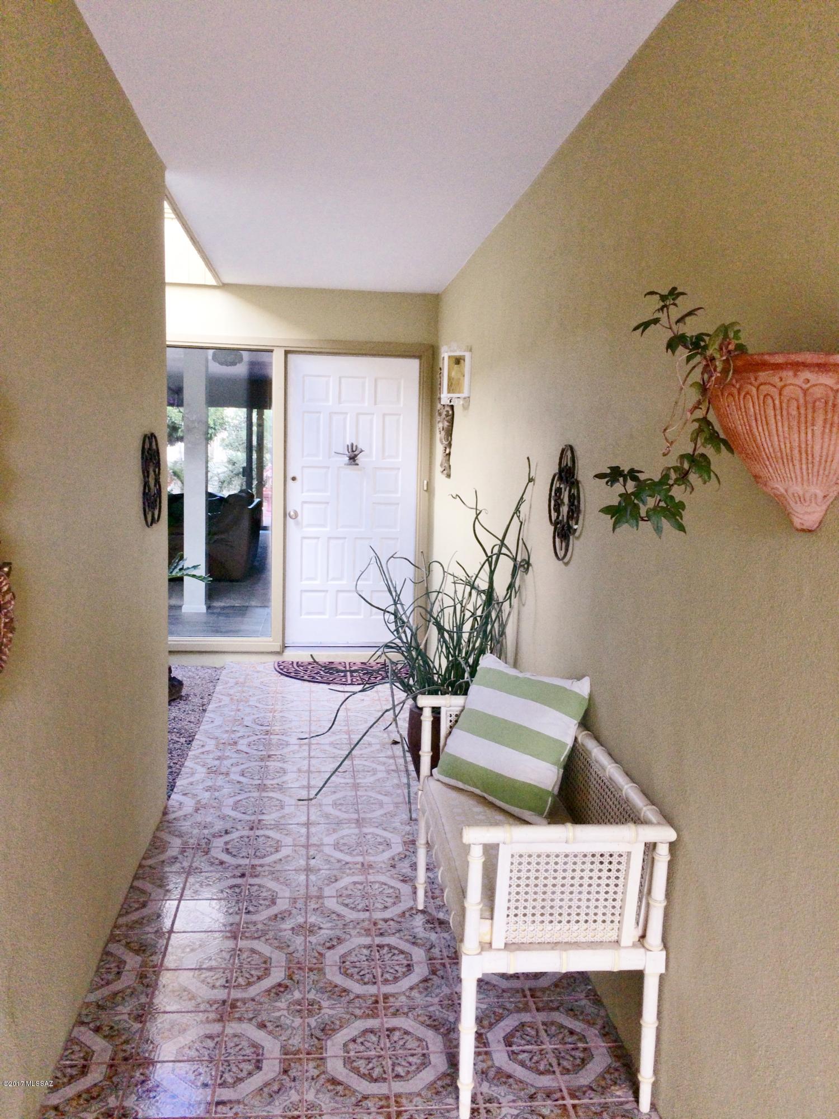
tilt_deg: -6.6
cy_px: 560
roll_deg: -1.7
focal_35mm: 29
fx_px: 937
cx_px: 420
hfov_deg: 48.2
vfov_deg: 61.7
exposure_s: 1/155
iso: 32
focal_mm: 4.15
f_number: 2.2
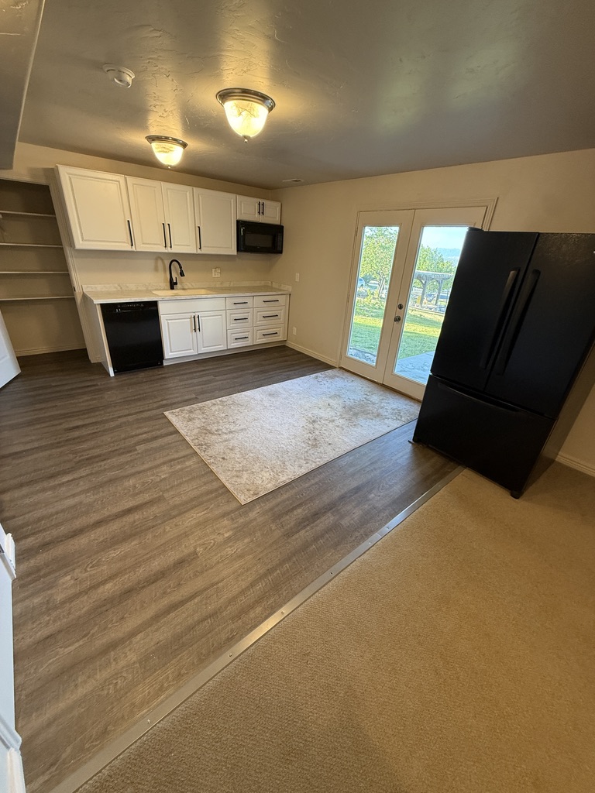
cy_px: 396
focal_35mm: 14
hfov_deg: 85.7
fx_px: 321
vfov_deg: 102.1
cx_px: 298
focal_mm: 2.22
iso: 250
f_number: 2.2
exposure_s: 1/120
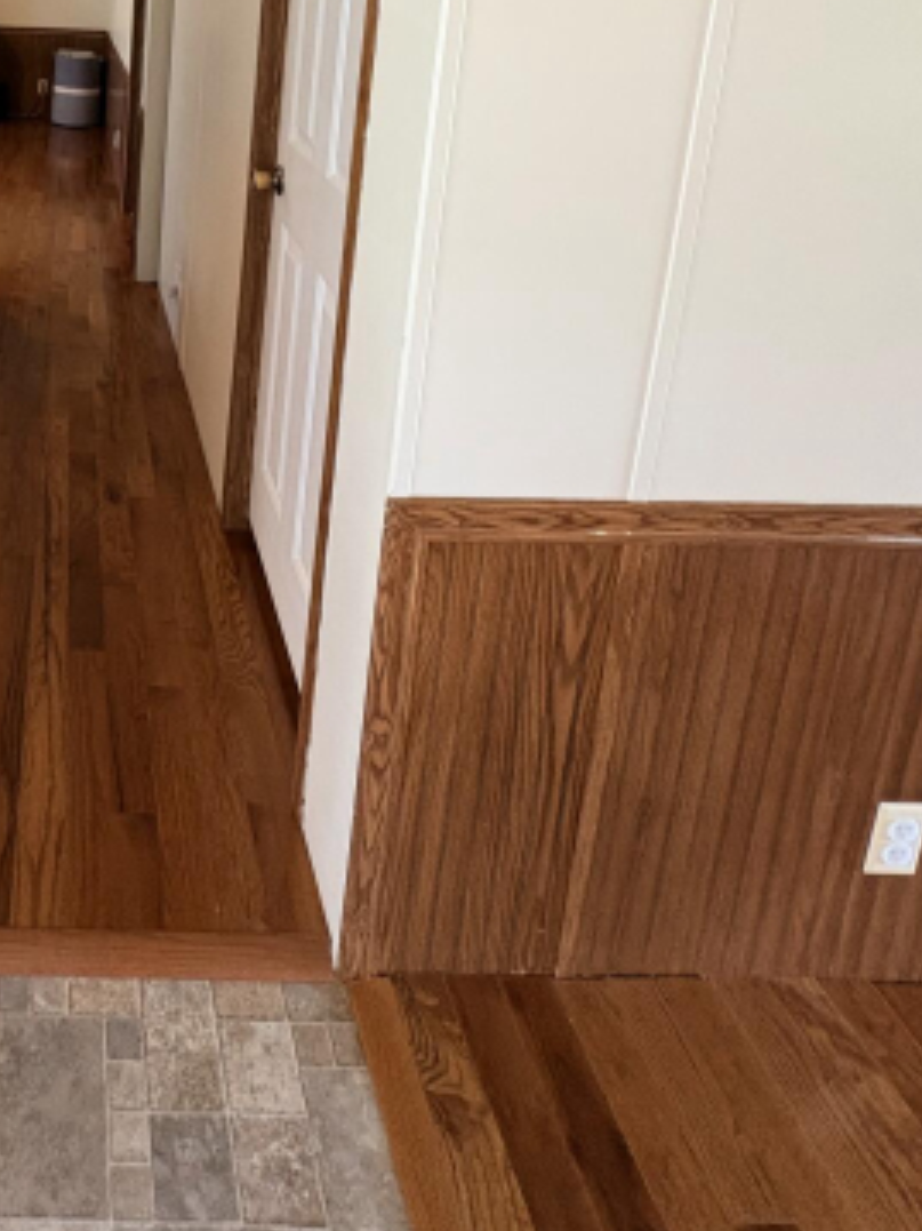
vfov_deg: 57.6
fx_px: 924
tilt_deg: -10.1
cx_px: 72
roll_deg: -2.1
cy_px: 118
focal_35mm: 26
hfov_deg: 47.1
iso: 320
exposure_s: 1/60
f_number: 2.2
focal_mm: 2.22
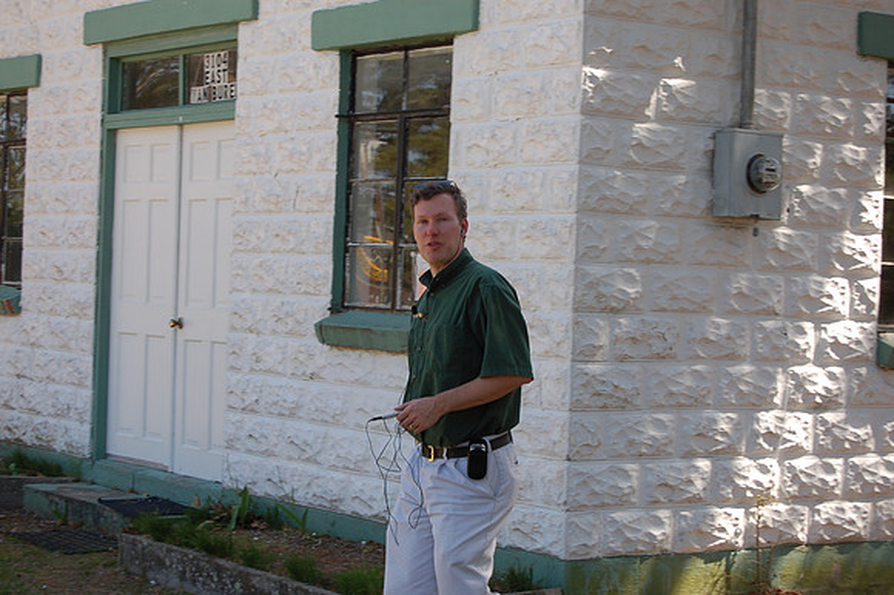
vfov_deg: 16.5
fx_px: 2048
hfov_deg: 24.6
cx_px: 447
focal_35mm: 82
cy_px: 298
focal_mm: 55
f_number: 6.3
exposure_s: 1/160
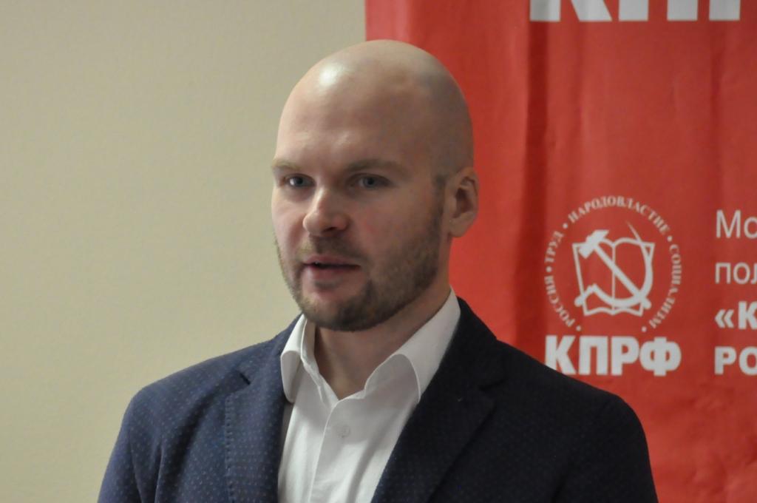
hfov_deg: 5.5
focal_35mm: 375
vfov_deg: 3.7
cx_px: 378
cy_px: 252
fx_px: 7875
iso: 3200
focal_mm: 250
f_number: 6.3
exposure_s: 1/100
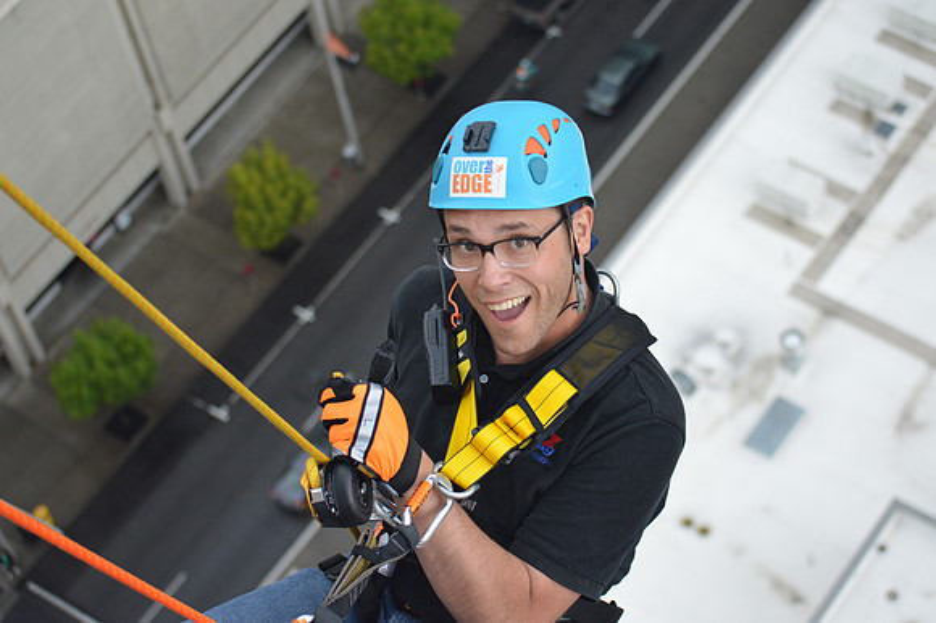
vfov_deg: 16.5
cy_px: 312
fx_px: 2144
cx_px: 468
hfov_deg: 24.6
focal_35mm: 82
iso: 560
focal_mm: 55
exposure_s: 1/500
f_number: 4
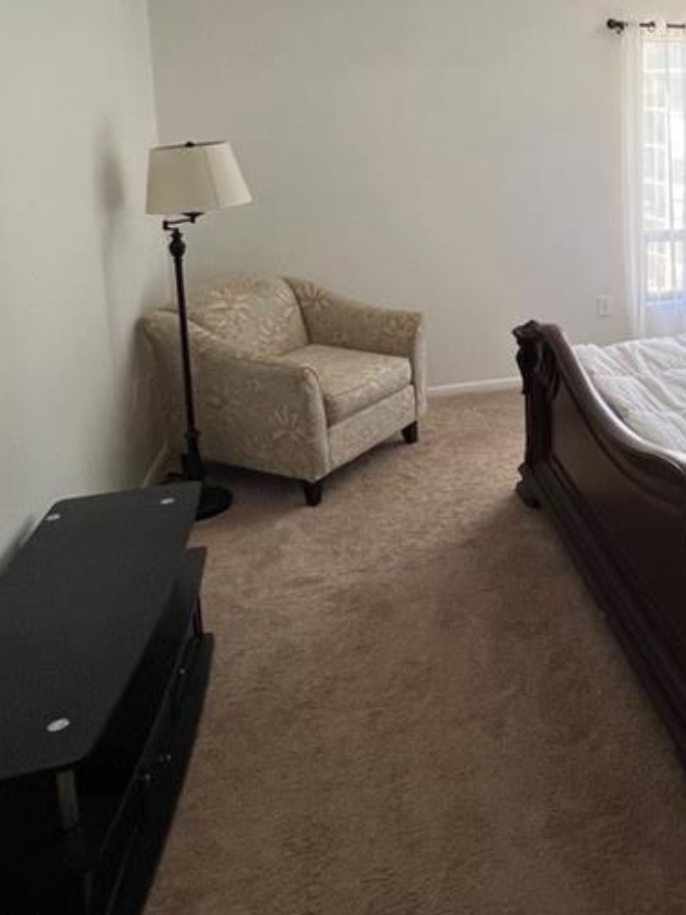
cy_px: 213
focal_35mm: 31
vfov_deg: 55.2
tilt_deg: -8.8
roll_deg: -0.8
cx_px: 701
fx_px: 819
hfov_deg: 39.5
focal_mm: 1.57
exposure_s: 1/120
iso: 50
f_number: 1.8
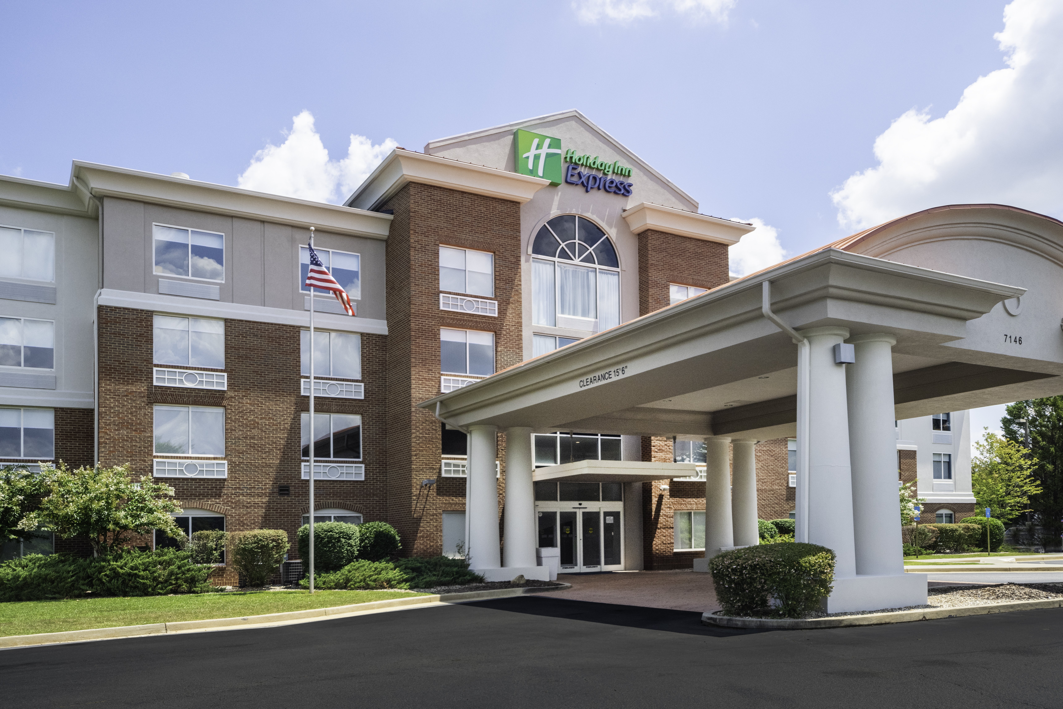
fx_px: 827
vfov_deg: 46.4
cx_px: 532
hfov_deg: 65.5
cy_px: 354
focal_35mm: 28
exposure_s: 1/1000
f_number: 11
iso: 800
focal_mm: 24
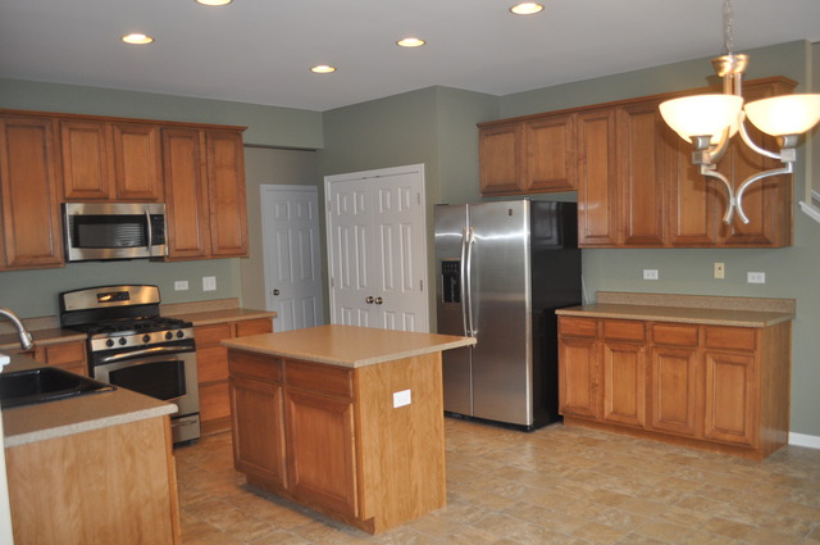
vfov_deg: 43.5
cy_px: 272
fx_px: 682
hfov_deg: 62.0
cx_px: 410
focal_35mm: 30
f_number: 3.8
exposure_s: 1/125
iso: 640
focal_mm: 20
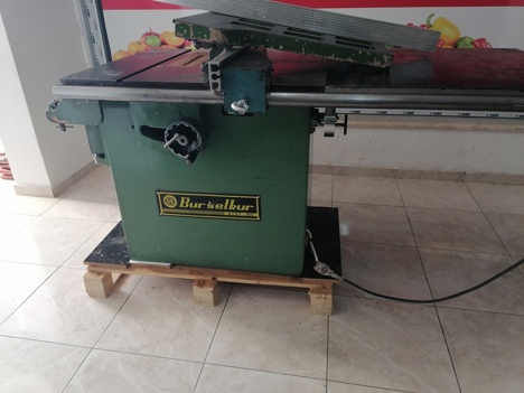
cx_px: 262
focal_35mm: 27
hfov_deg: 65.3
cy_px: 196
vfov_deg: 51.4
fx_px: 409
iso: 400
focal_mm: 5.3
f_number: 1.8
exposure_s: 1/100
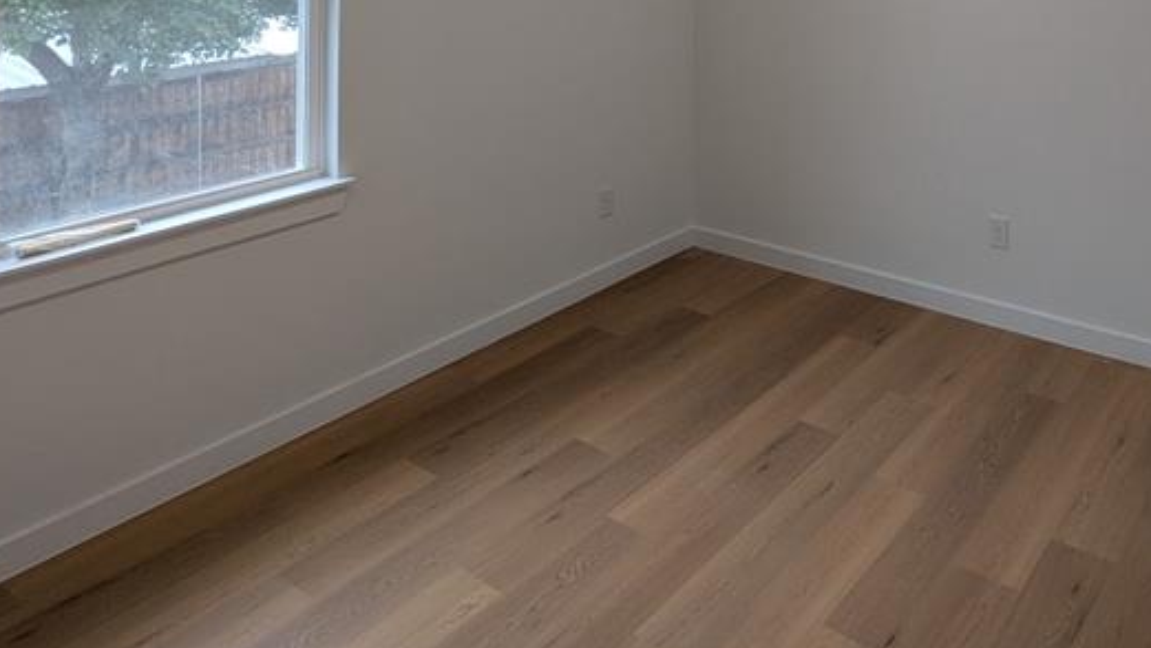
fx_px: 916
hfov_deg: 60.9
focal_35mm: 30
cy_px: -111
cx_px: 859
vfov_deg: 32.7
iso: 78
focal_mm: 1.83
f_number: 2.2
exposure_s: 1/120
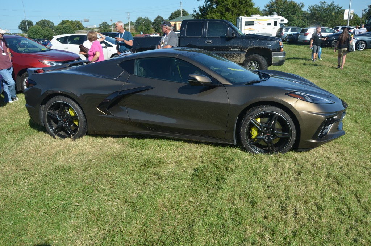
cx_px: 186
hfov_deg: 62.0
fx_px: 308
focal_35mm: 30
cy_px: 123
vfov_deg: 43.4
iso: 110
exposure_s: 1/250
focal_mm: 20
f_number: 8
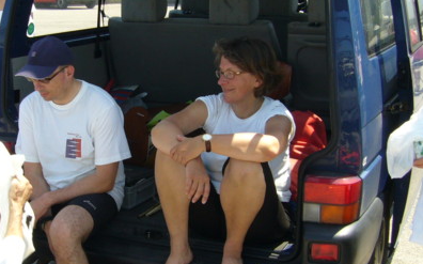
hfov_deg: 33.9
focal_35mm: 60
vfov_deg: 21.6
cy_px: 126
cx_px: 161
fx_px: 691
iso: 80
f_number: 5.6
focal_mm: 5.8
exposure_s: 1/160
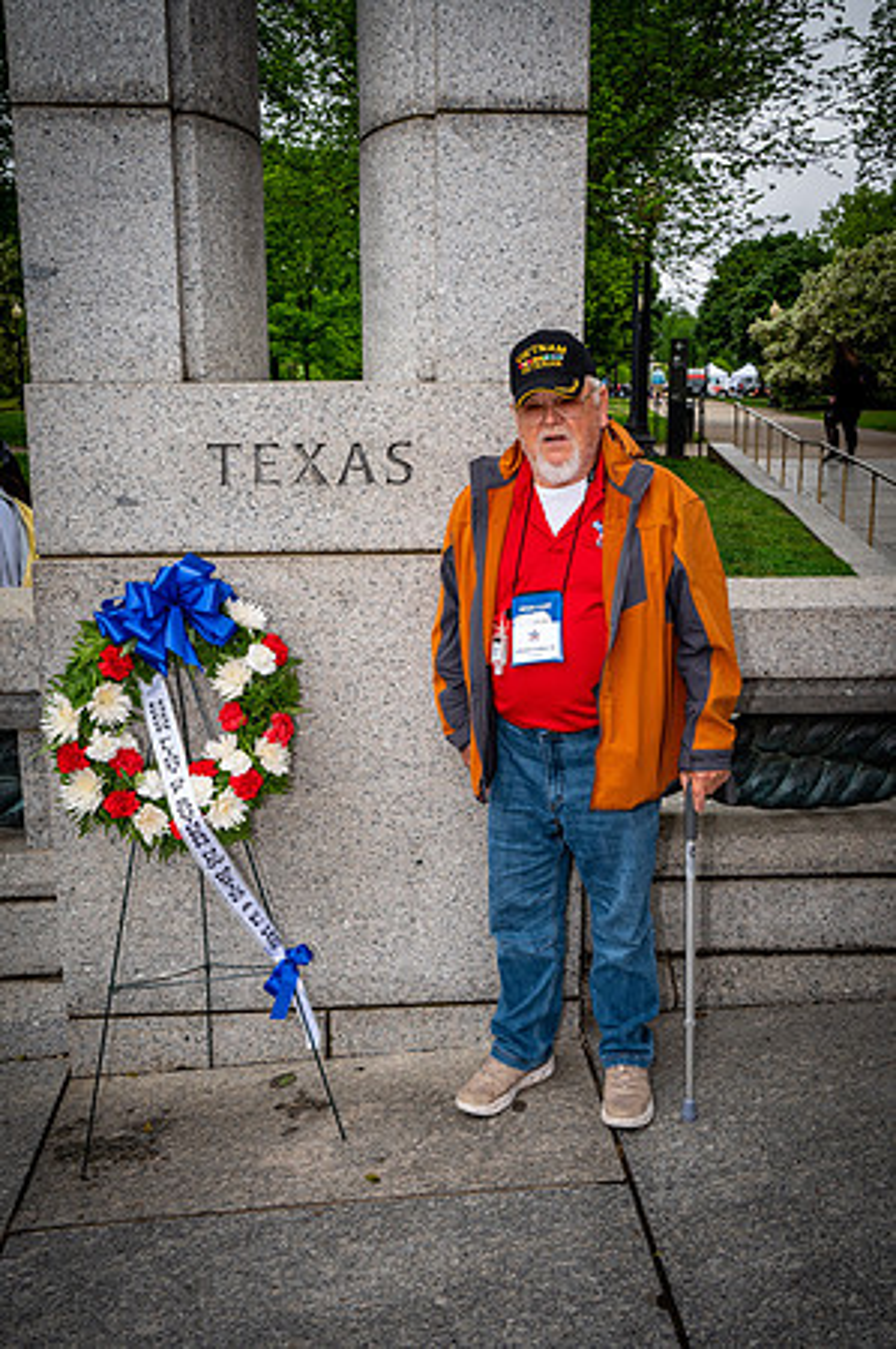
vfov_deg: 58.8
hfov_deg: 41.0
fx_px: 1197
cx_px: 448
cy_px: 674
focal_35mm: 32
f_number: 8
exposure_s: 1/640
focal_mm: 32
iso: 1000
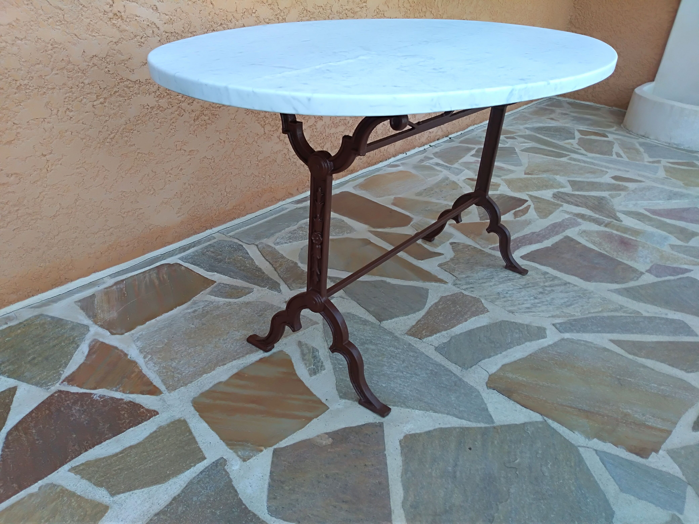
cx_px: 350
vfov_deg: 53.1
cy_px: 262
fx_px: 525
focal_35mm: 26
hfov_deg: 67.3
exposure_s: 1/120
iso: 153
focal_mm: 3.54
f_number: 2
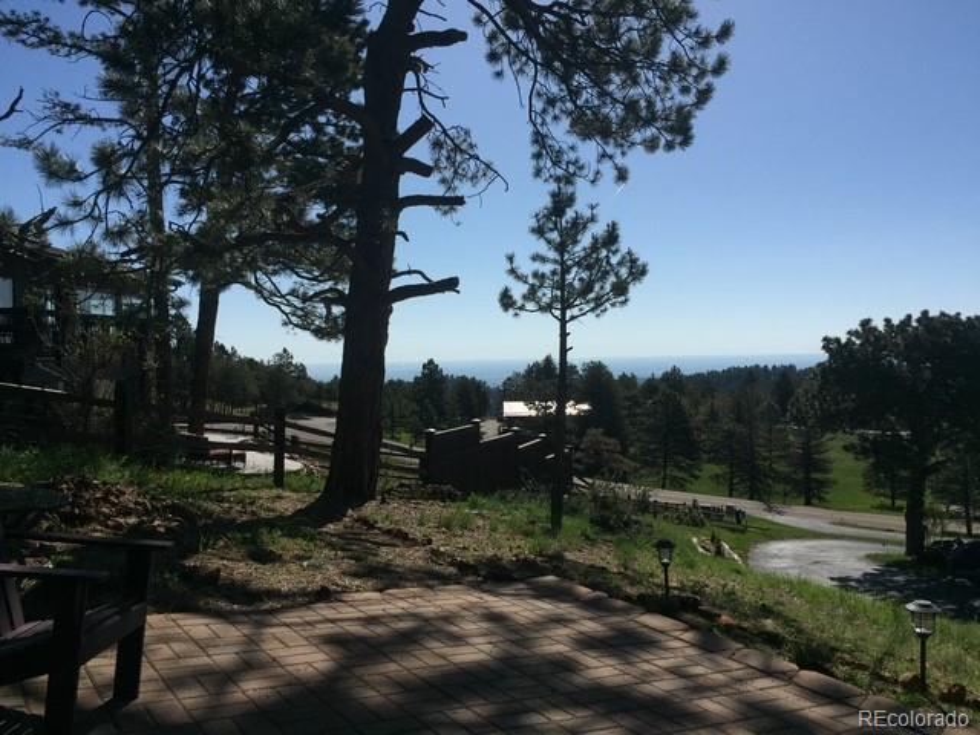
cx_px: 490
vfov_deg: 48.2
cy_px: 368
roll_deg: +0.2
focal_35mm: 29
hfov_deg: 61.7
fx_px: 821
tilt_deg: -0.4
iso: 32
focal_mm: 4.15
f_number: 2.2
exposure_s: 1/9901
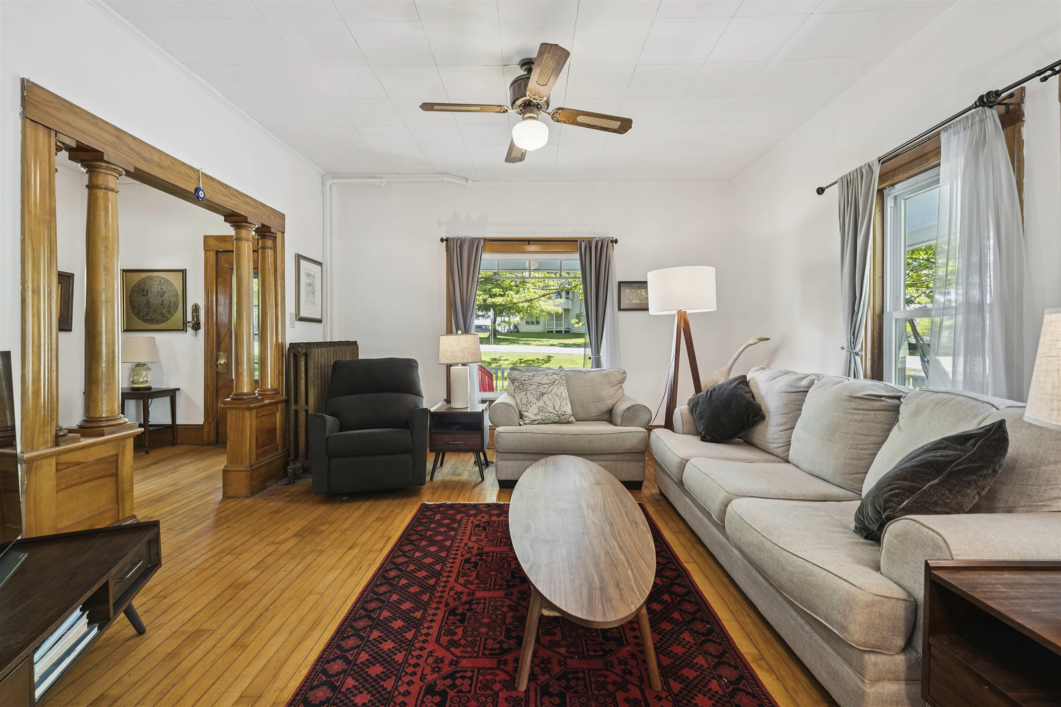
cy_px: 354
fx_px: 472
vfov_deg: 73.7
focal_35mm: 16
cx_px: 530
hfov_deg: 96.7
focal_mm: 16
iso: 100
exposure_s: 1
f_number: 8
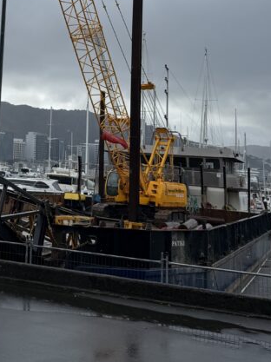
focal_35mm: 59
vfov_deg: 31.1
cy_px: 29
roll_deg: -2.3
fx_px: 617
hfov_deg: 23.3
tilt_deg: +12.3
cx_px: -25
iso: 80
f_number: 1.78
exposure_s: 1/3584
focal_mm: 6.76
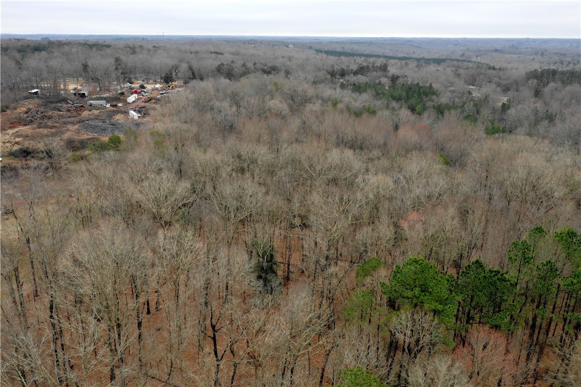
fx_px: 452
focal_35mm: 28
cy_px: 194
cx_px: 290
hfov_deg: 65.5
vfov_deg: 46.4
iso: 100
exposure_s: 1/100
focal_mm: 10.26
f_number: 8
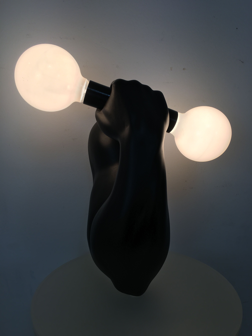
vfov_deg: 61.7
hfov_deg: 48.2
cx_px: 126
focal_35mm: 29
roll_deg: +0.7
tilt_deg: -9.1
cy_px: 168
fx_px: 281
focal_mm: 4.15
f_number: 2.2
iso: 25
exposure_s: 1/277
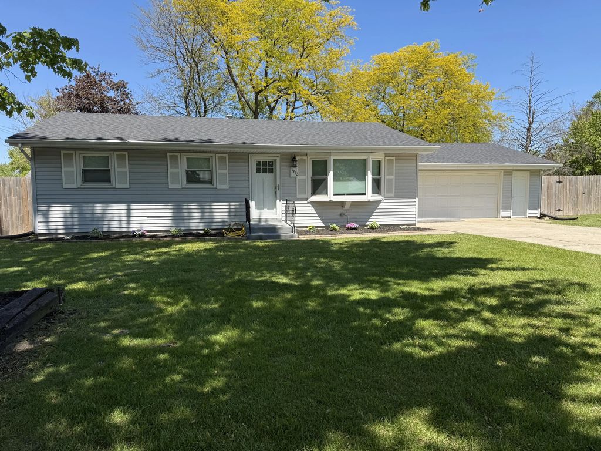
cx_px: 300
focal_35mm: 24
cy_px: 226
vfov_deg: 56.8
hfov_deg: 71.6
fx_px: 417
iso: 80
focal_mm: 6.76
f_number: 1.78
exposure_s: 1/2110
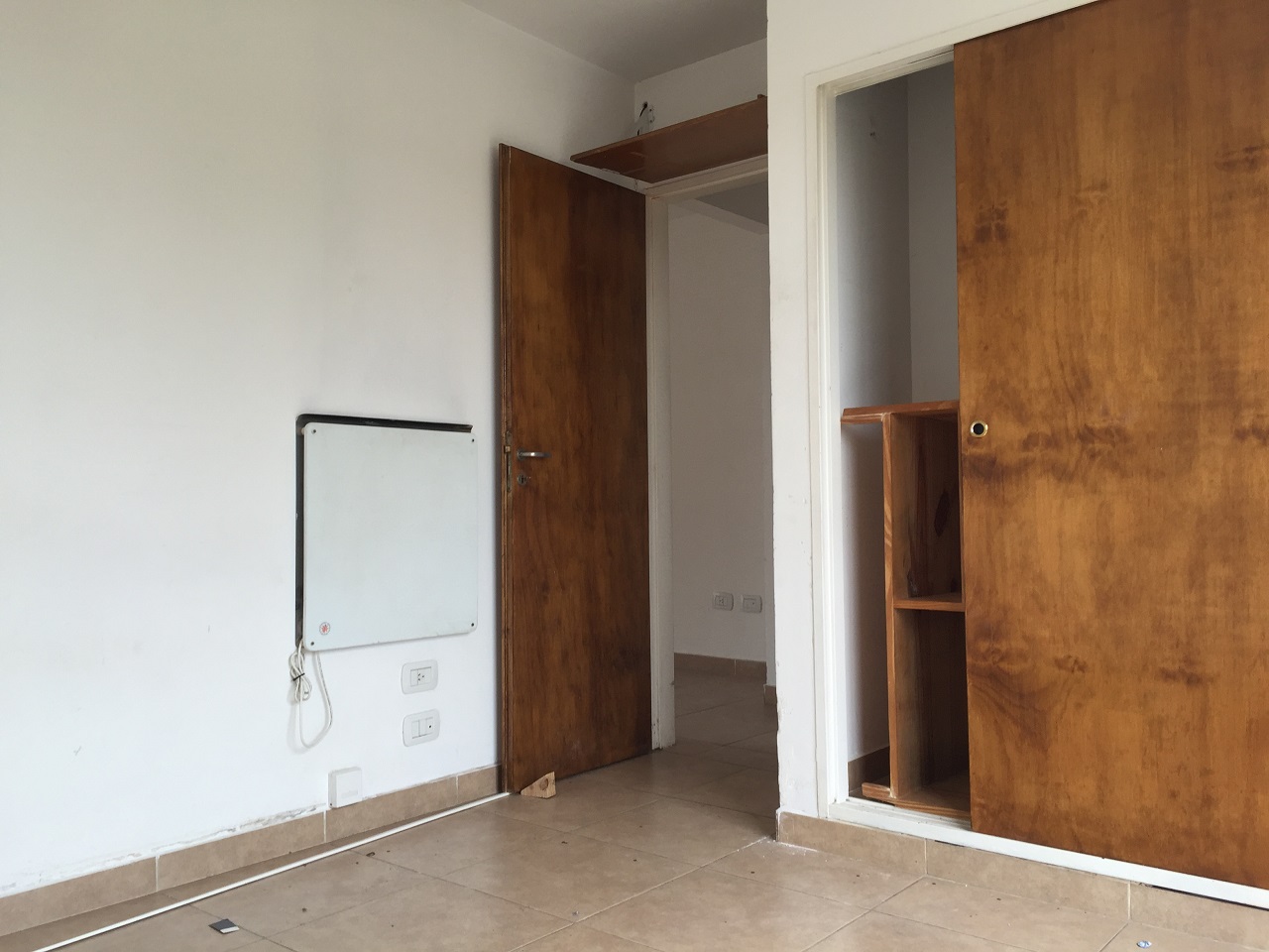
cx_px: 634
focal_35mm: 29
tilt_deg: +2.5
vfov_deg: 48.2
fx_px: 1063
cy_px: 476
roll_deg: -0.5
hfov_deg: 61.7
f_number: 2.2
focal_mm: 4.15
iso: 40
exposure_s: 1/50
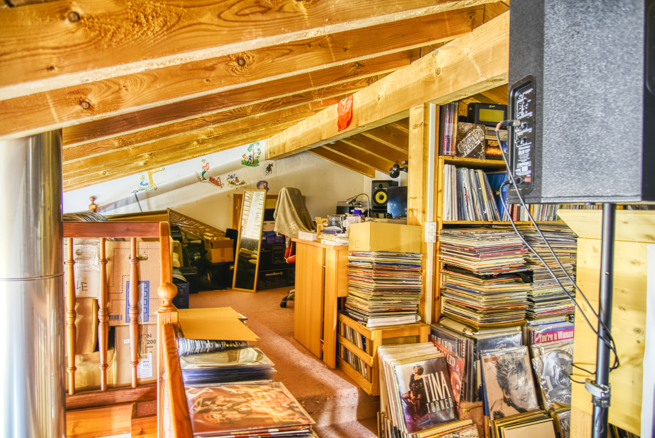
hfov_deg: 73.7
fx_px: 437
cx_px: 328
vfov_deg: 53.2
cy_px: 219
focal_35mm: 24
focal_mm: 24
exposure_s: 1/5
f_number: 4
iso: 250
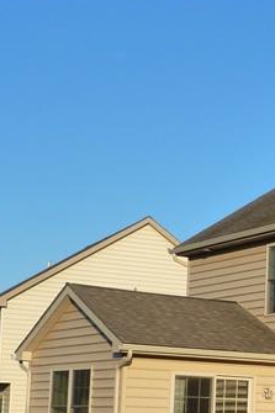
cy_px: 280
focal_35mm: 89
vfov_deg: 22.8
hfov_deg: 14.7
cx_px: 363
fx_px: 1021
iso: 160
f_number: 3.3
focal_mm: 4.7
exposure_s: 1/1000
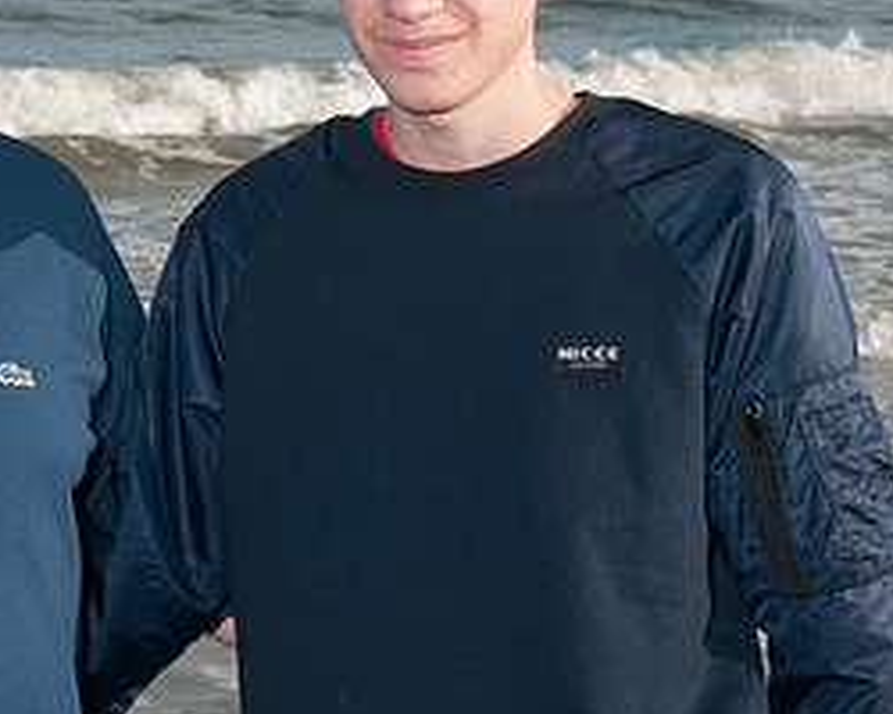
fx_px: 3885
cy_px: 162
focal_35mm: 147
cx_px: 118
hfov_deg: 13.0
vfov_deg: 10.5
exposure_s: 1/250
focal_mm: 45
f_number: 11
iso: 100
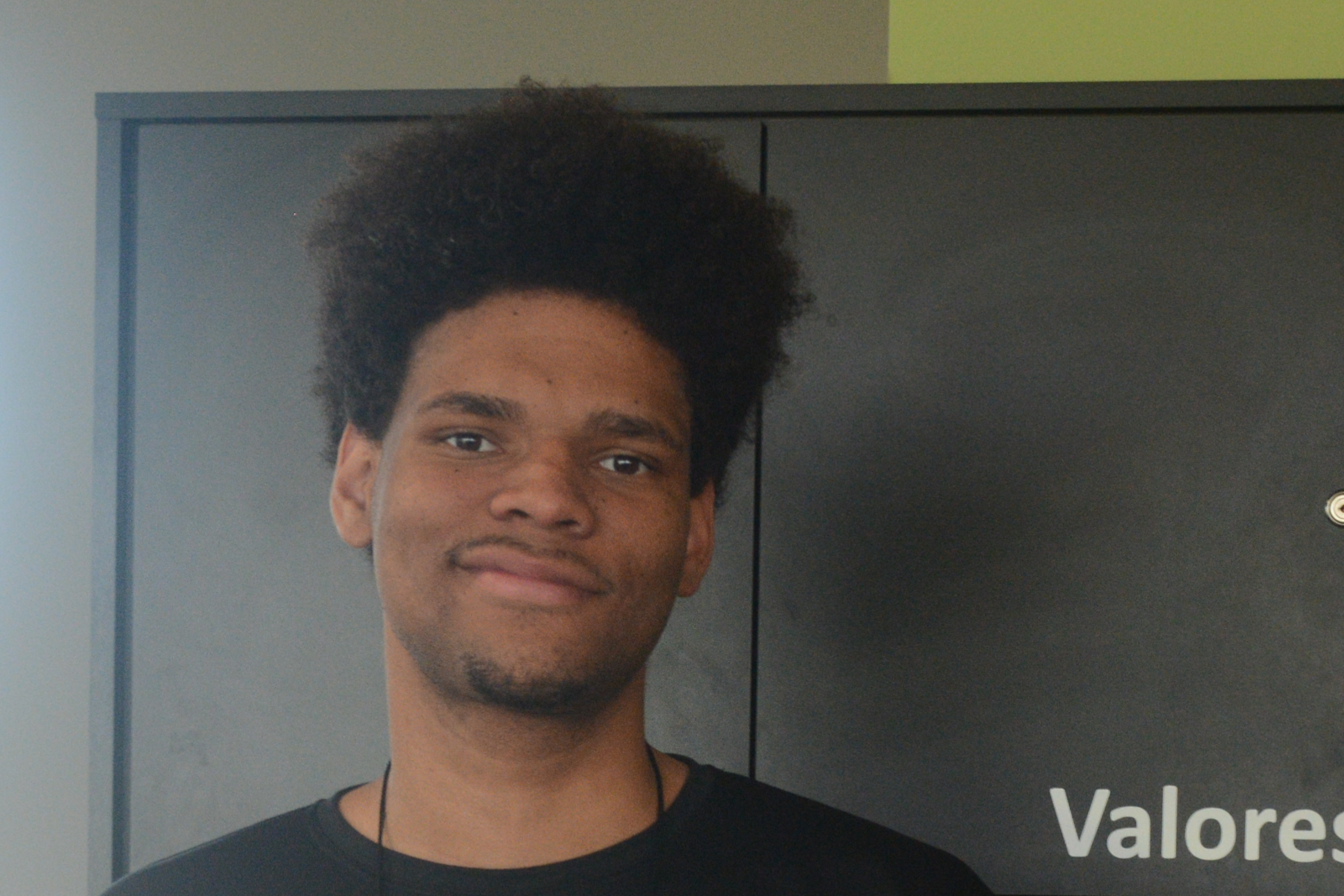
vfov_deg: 11.6
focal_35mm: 116
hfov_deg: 17.6
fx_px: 4330
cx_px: 675
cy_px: 1030
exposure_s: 1/160
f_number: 6.3
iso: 1000
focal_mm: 28
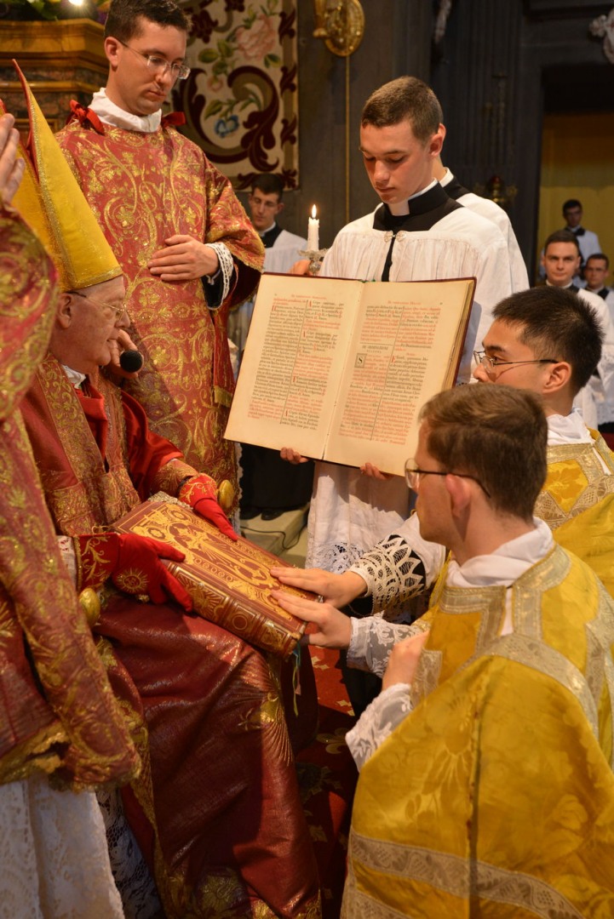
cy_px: 460
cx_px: 307
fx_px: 894
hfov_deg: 37.9
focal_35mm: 35
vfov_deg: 54.4
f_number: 4.5
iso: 1600
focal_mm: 35
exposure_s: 1/80
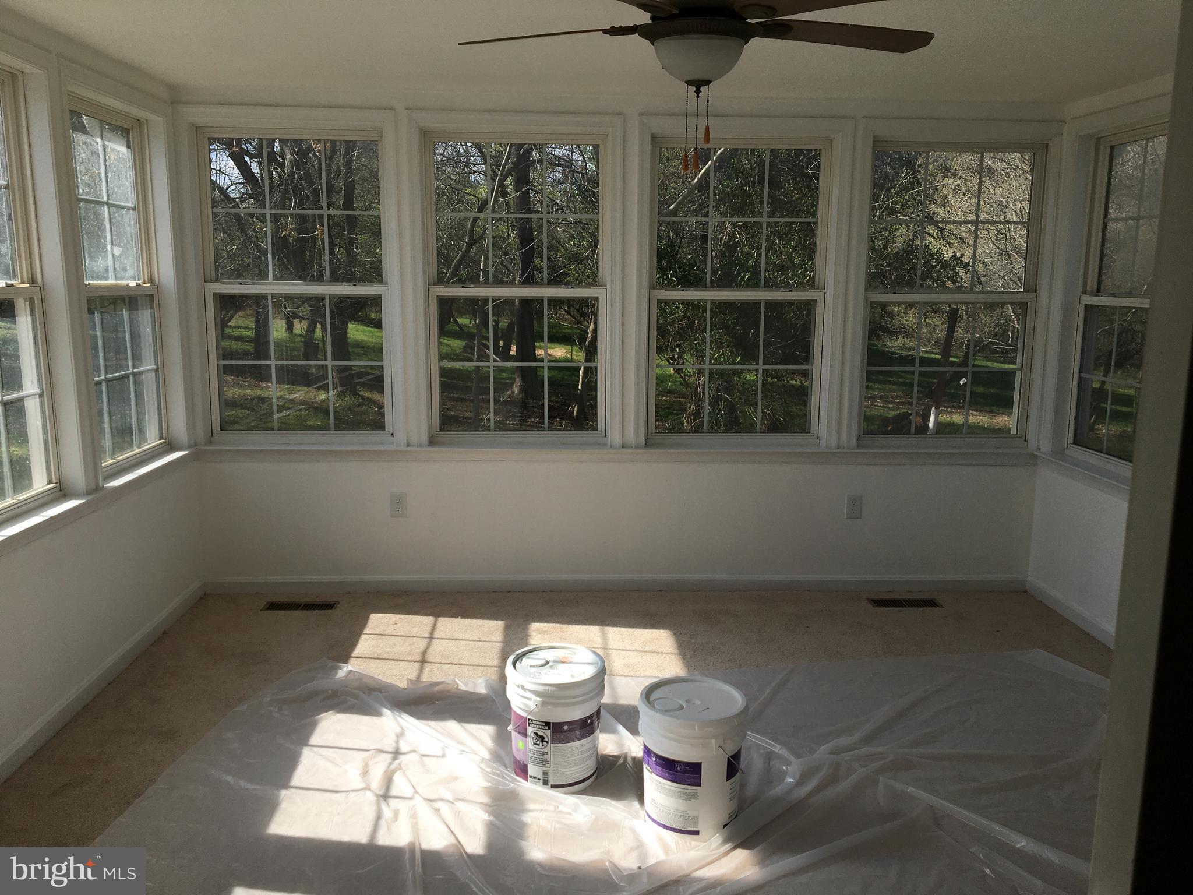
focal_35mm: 29
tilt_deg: -8.3
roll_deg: +0.0
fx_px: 999
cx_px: 596
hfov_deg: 61.7
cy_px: 448
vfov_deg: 48.2
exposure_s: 1/962
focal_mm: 4.15
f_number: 2.2
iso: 25
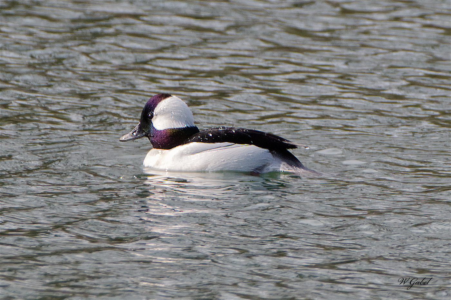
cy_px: 150
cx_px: 226
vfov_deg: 1.8
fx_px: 9391
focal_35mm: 750
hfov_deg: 2.8
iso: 720
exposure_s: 1/2000
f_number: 7.1
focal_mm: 500
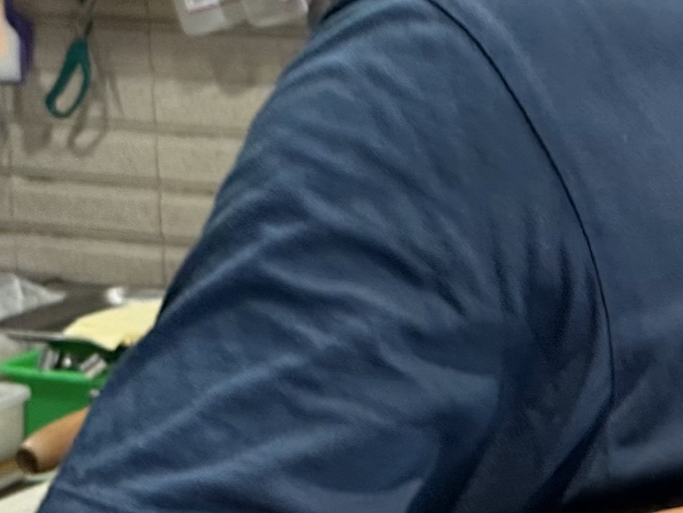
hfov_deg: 17.0
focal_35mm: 104
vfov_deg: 14.2
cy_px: 107
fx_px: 2053
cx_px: 1033
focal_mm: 6.86
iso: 200
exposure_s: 1/60
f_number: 1.78
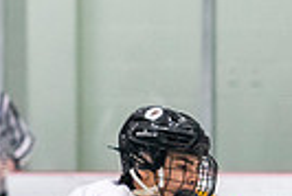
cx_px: -282
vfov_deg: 1.8
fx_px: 6082
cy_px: 265
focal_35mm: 749
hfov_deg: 2.7
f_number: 3.2
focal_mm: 120
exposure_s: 1/640
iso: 3200
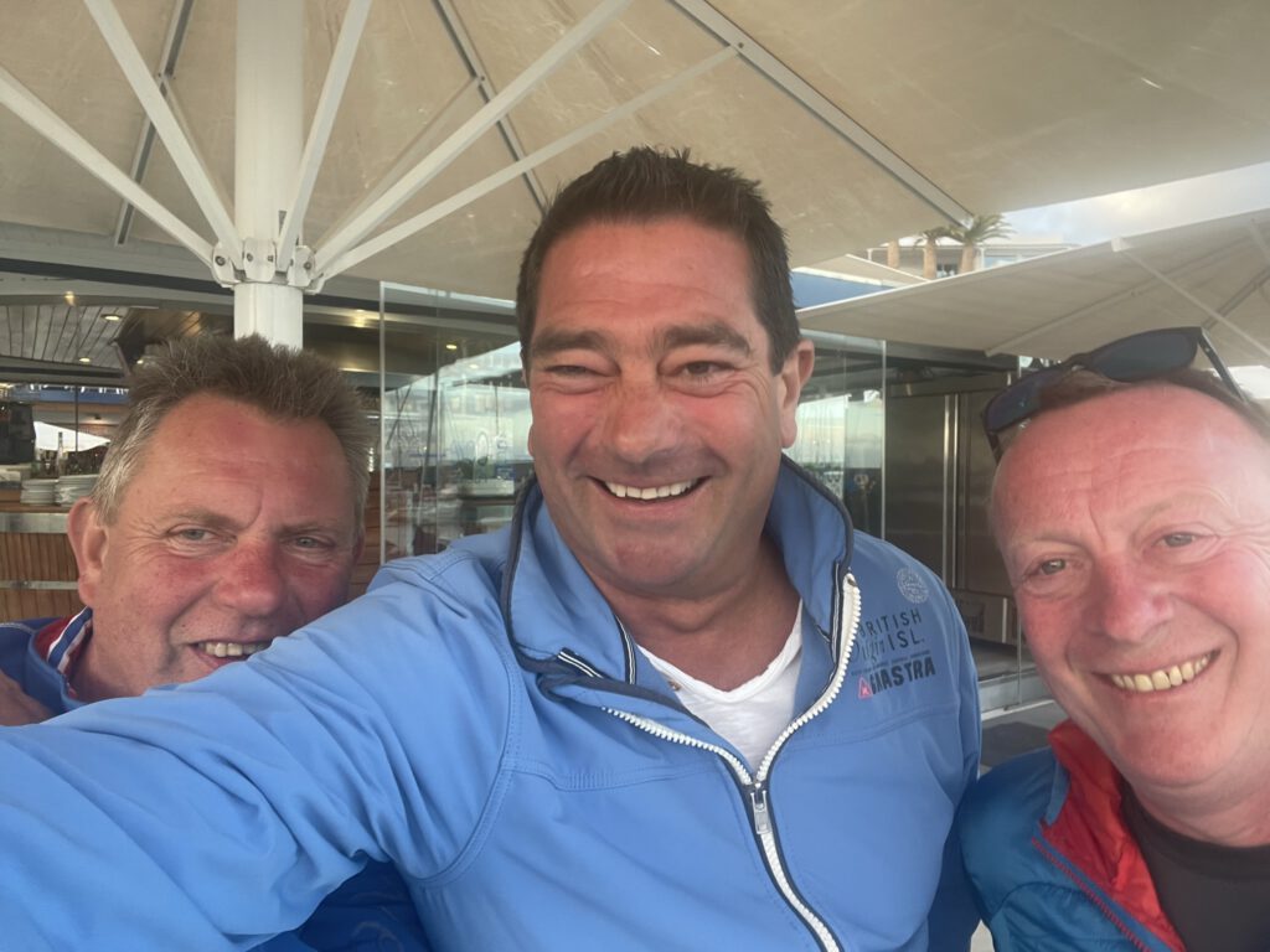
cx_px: 635
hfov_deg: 73.9
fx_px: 844
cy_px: 476
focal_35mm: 23
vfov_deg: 58.9
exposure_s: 1/93
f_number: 2.2
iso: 100
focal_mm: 2.71
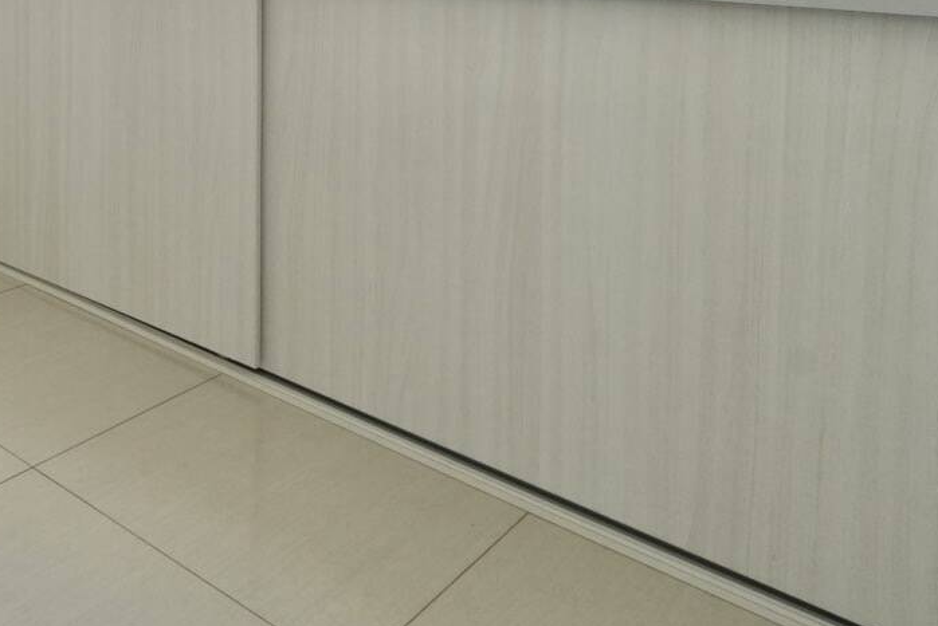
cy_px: -82
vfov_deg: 30.8
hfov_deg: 40.7
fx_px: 995
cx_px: -94
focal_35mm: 38
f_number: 11
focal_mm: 11
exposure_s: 1/160
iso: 1250
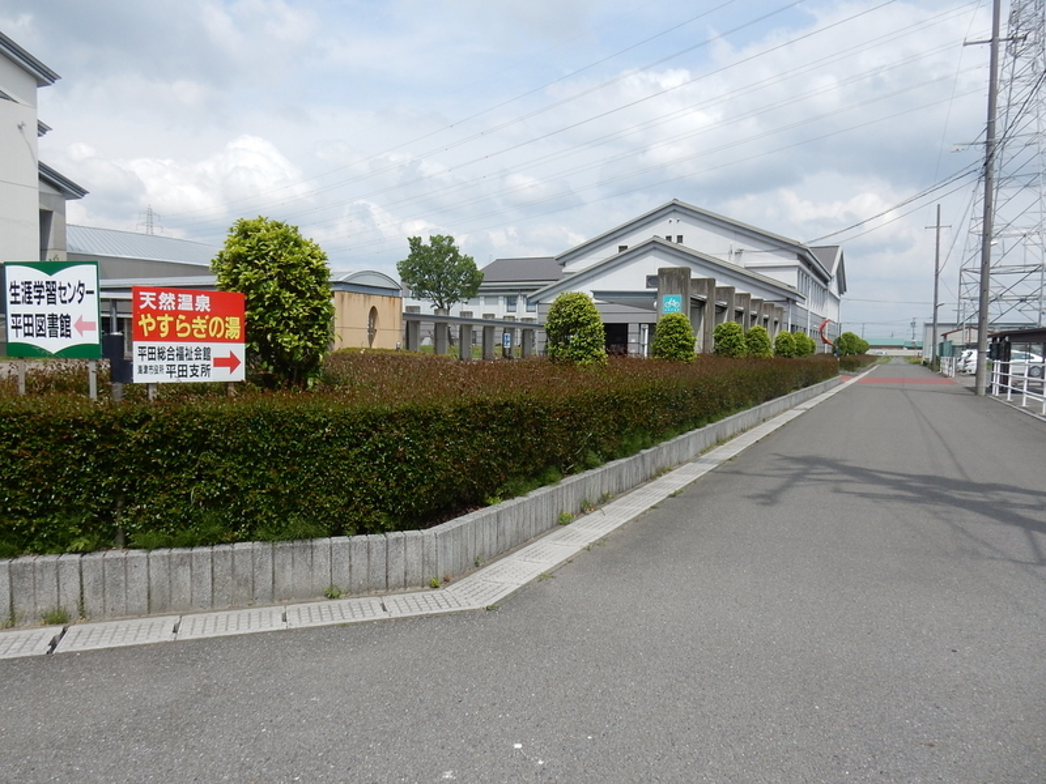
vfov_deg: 54.9
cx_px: 523
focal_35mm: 25
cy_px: 392
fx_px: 755
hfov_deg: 69.4
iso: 125
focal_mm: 4.5
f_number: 3.7
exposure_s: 1/1600
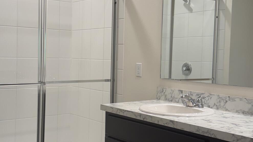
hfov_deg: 39.2
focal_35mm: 53
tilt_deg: -1.6
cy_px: 63
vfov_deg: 22.6
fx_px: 356
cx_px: 118
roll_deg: -1.9
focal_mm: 6.76
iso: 125
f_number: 1.78
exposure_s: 1/120
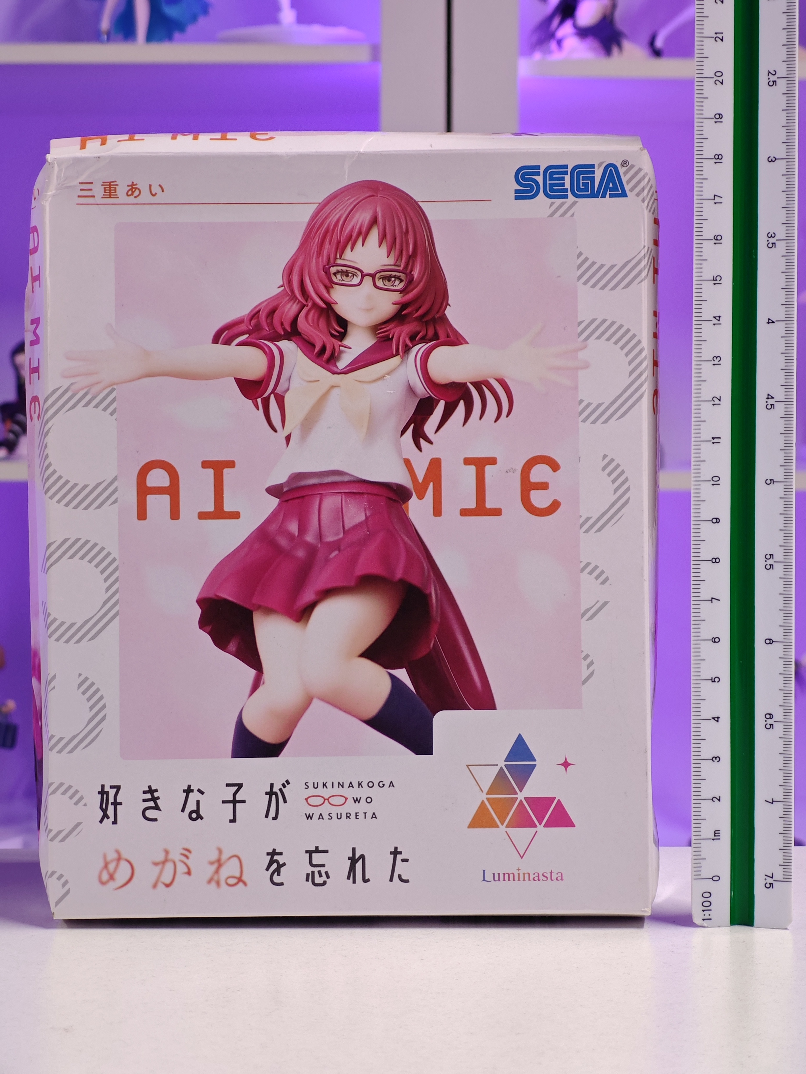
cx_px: 403
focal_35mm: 80
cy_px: 537
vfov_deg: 24.4
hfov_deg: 18.4
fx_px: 2484
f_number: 2.4
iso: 400
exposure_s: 1/18.7
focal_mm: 7.48
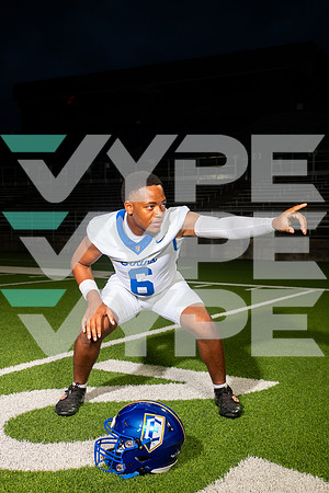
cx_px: 164
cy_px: 246
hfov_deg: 29.2
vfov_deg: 42.7
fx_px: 631
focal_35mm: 46
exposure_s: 1/320
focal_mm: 46
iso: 800
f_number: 7.1
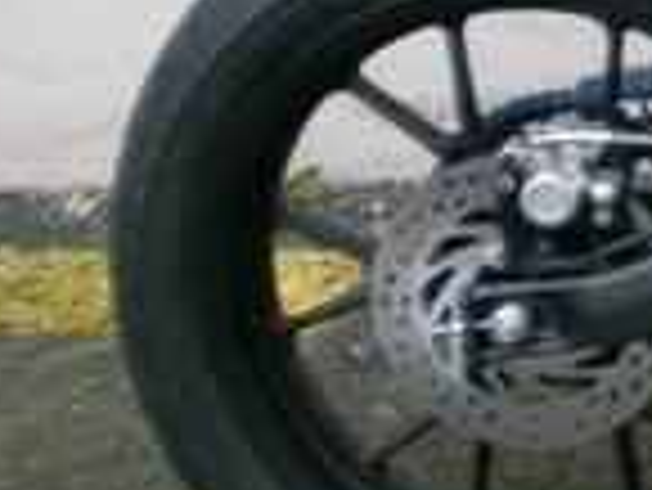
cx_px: 1367
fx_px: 3657
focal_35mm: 194
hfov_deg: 9.4
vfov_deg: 7.6
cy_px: -94
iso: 182
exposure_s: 1/50.4
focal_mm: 7.4
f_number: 3.5
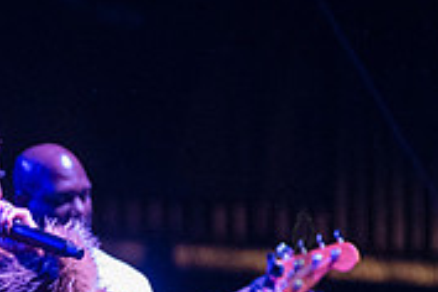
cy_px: 370
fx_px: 8139
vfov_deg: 2.1
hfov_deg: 3.1
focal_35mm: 669
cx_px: -25
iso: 6400
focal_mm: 200
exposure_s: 1/400
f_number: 4
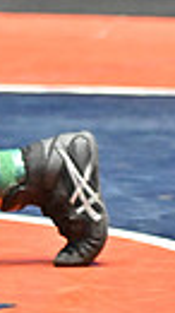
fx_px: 4320
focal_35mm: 523
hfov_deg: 2.3
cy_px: -93
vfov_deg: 4.1
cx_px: -415
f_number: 2.8
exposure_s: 1/800
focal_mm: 112
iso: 6400
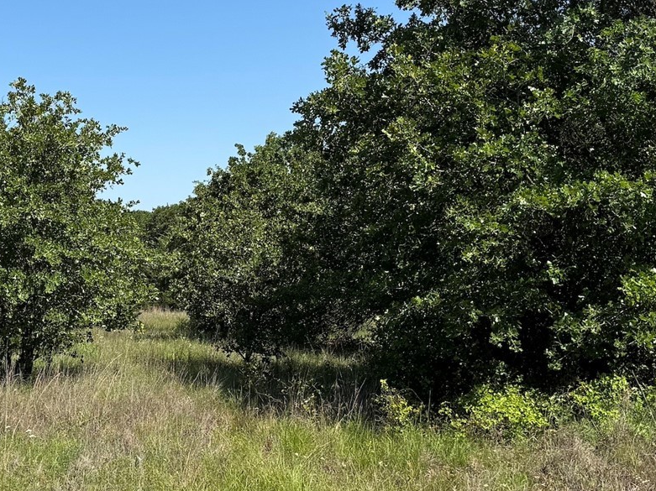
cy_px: 268
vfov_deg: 24.8
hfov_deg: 31.8
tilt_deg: -0.5
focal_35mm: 59
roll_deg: +0.4
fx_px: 1118
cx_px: 124
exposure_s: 1/3597
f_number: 1.78
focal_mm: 6.76
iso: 80
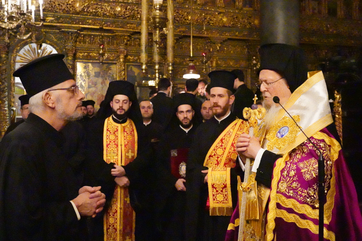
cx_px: 181
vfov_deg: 41.1
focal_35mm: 32
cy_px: 120
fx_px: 322
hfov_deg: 58.7
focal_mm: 32
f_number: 5.6
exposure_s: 1/800
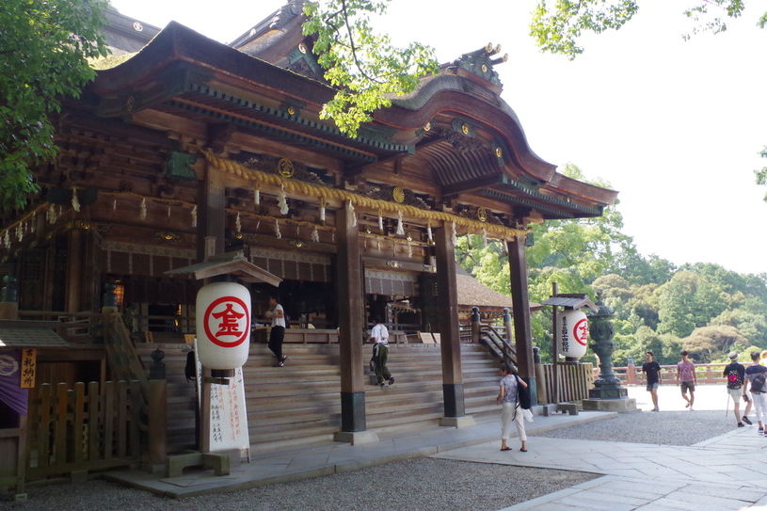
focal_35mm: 30
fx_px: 639
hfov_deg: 61.9
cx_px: 384
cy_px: 256
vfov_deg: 43.6
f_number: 11
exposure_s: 1/160
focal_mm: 20
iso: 1600
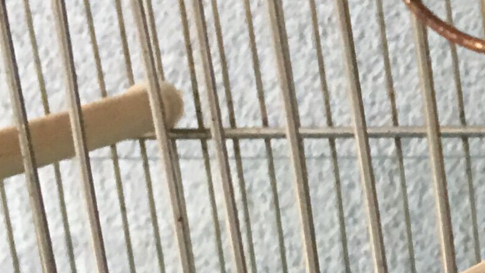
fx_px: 2058
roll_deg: +4.2
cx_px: 767
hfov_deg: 12.6
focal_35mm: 160
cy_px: 344
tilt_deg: -13.6
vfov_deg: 7.5
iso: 64
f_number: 2.2
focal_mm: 4.15
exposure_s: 1/17
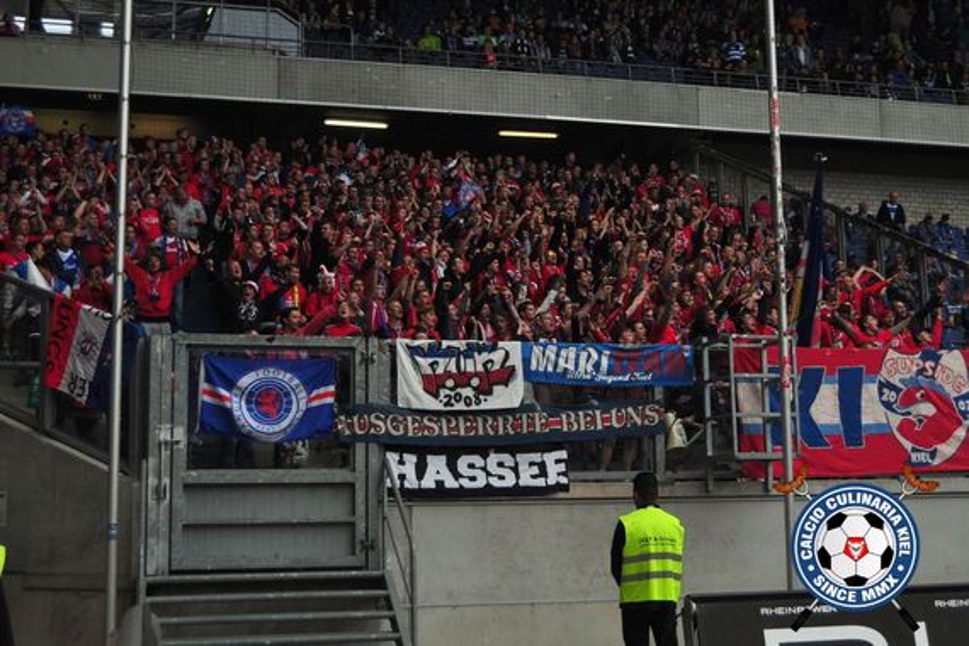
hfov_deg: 46.4
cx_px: 484
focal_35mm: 42
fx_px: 1130
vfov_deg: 31.9
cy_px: 323
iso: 320
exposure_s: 1/1000
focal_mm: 28
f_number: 4
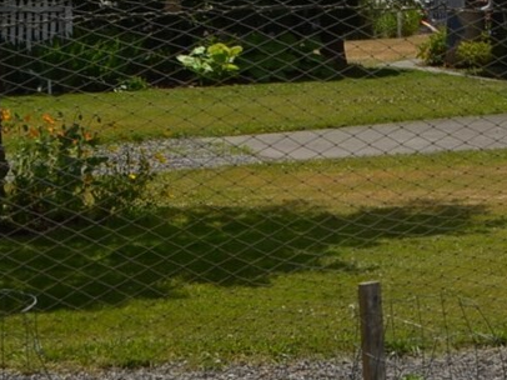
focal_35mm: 157
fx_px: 2298
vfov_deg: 9.3
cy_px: -109
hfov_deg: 12.0
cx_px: 777
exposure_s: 1/200
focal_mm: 26
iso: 100
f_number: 11
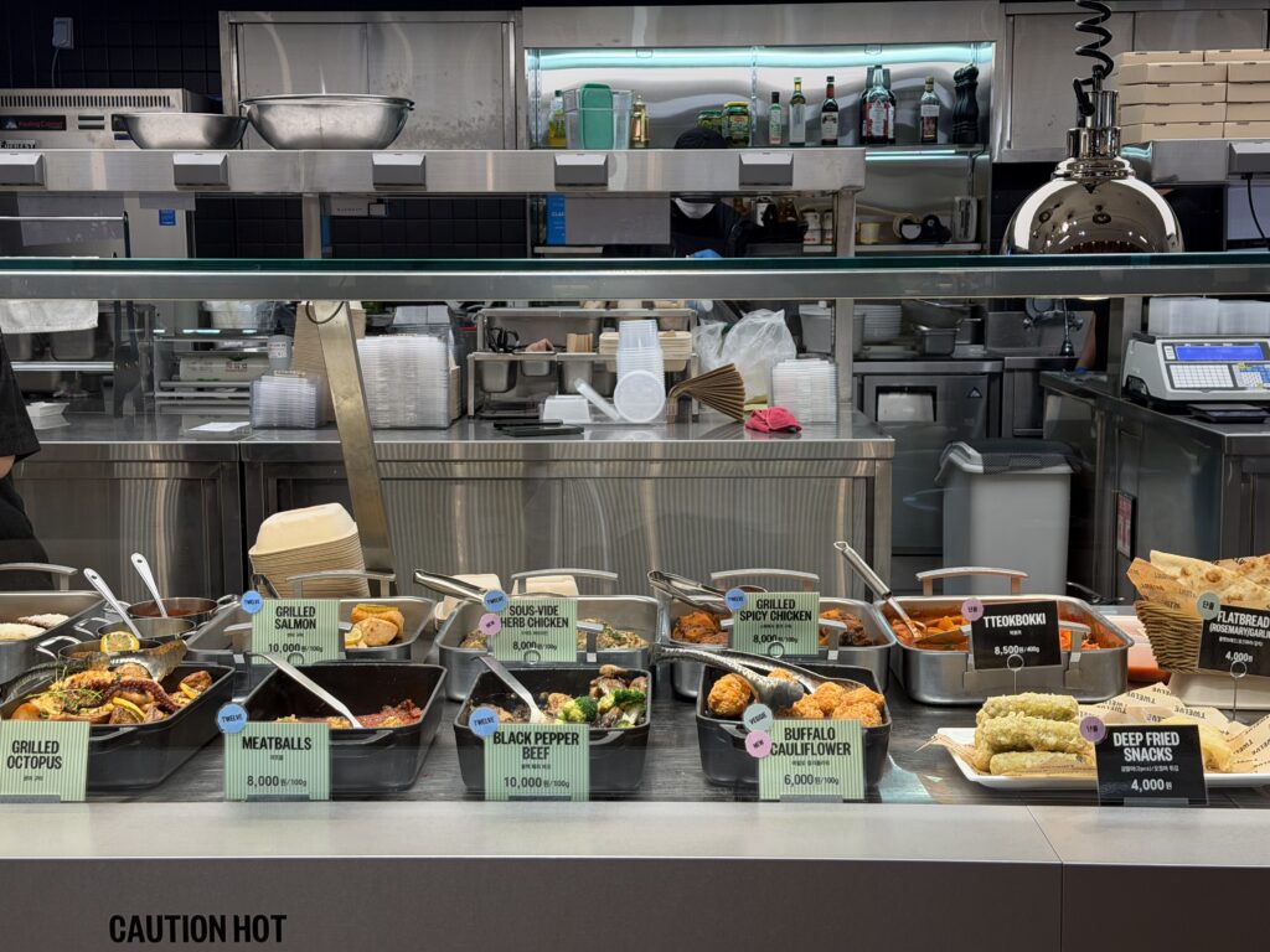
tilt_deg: -8.1
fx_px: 1761
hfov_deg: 39.7
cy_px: 476
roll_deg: -0.2
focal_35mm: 48
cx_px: 635
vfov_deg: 30.3
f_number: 1.78
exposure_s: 1/133
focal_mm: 6.76
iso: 64
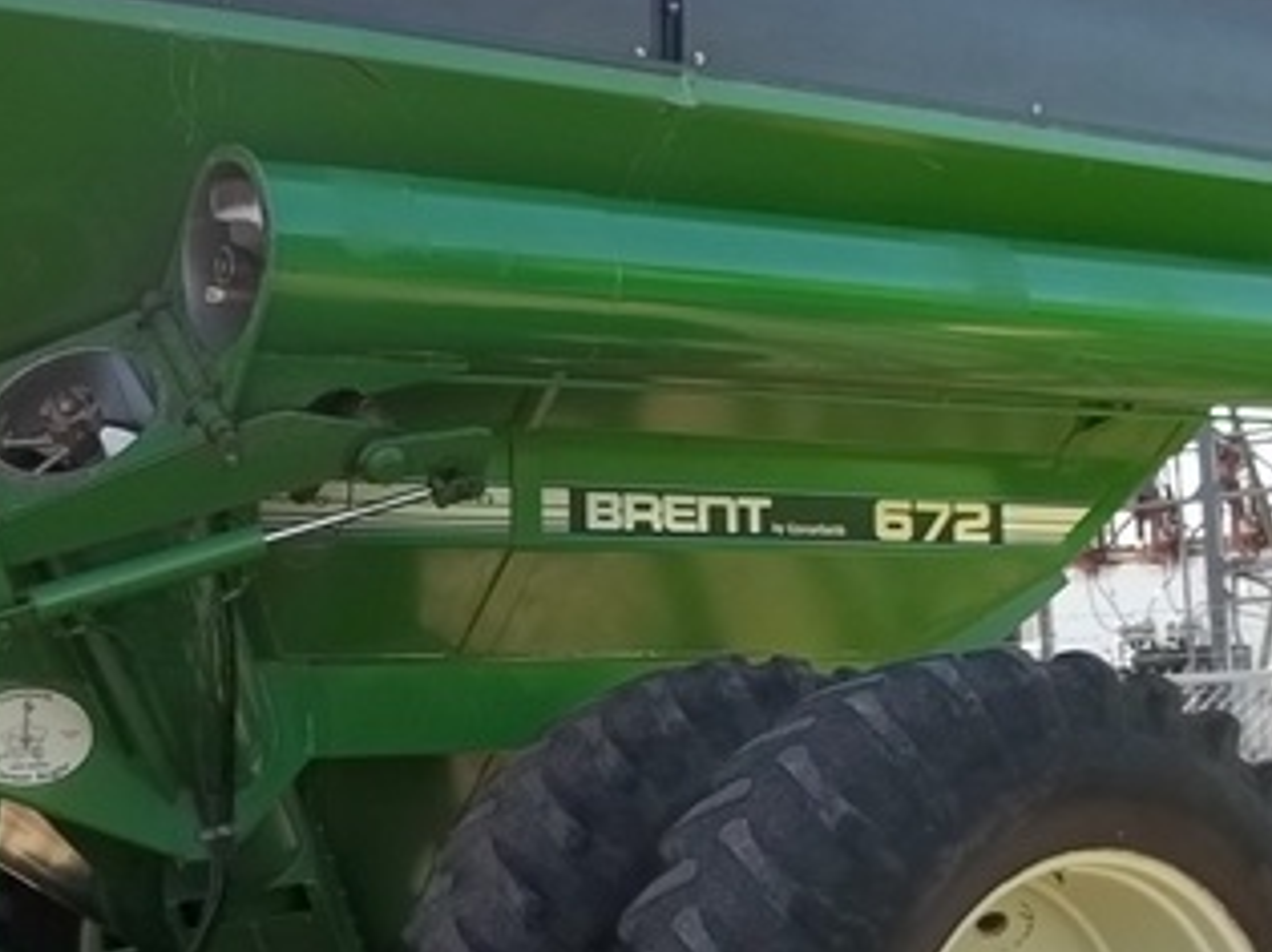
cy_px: 686
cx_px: 367
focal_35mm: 57
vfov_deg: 25.4
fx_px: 2094
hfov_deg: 33.3
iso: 64
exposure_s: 1/160
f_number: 3.3
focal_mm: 5.9
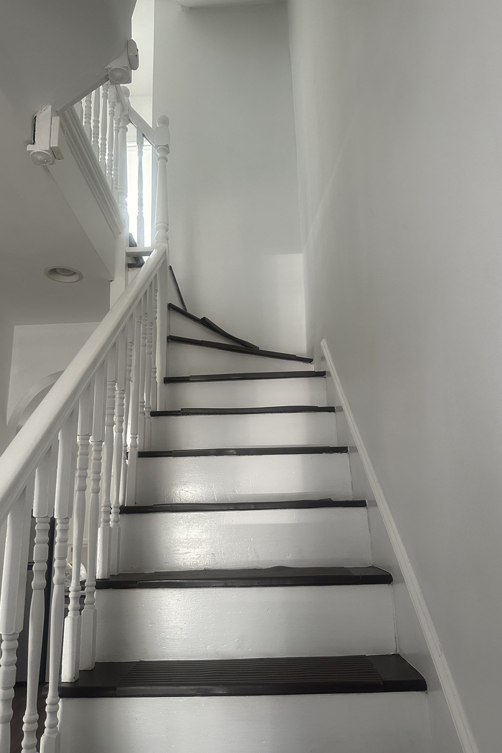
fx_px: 523
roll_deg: +0.5
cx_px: 238
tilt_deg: +17.8
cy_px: 376
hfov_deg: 51.2
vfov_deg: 71.5
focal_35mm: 25
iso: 250
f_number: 1.78
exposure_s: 1/114
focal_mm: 6.86
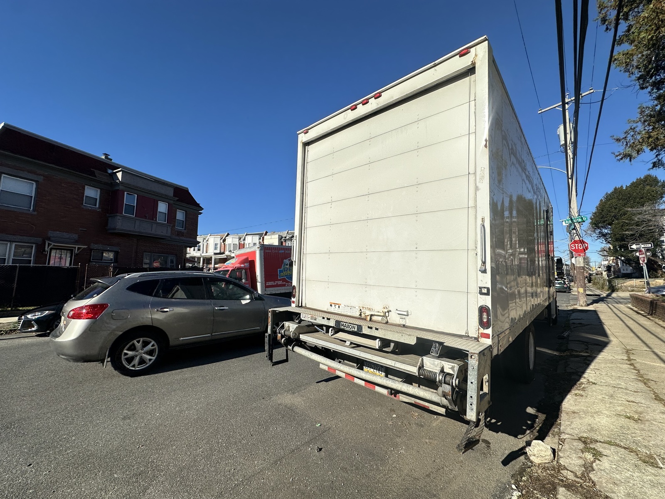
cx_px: 332
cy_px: 250
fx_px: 269
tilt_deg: +7.0
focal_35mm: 14
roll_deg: +0.4
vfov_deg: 85.7
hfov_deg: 102.1
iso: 40
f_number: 2.2
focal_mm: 2.22
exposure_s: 1/1531
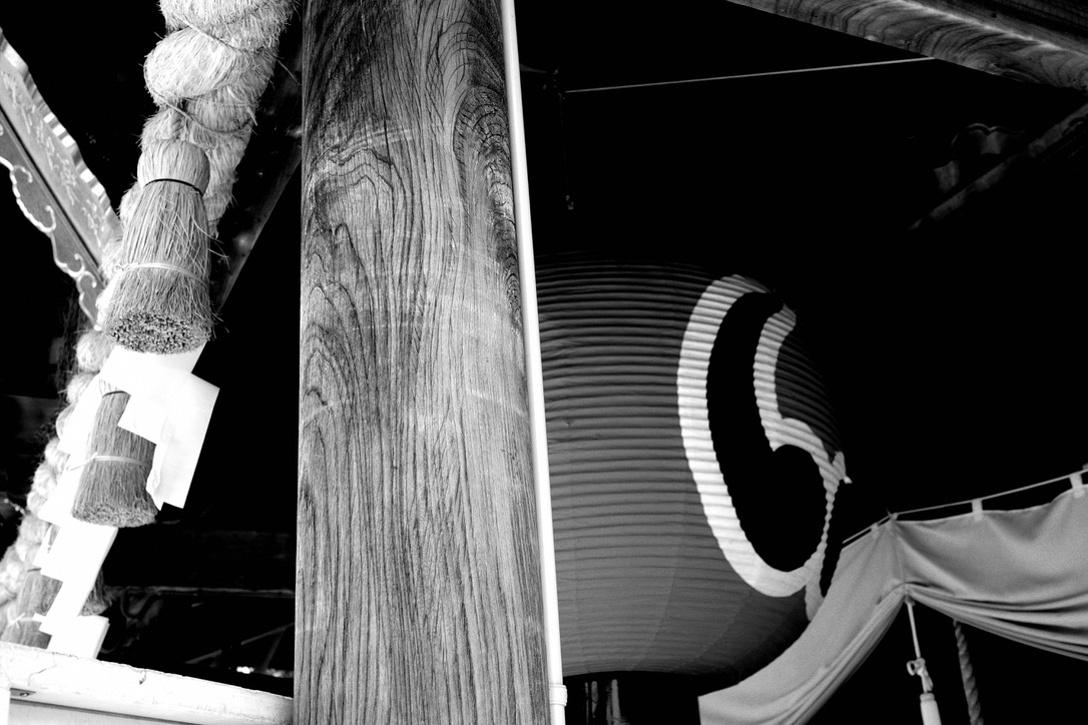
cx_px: 544
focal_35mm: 40
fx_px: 1209
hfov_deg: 48.5
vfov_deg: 33.4
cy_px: 362
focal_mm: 26
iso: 200
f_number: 4
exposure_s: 1/250
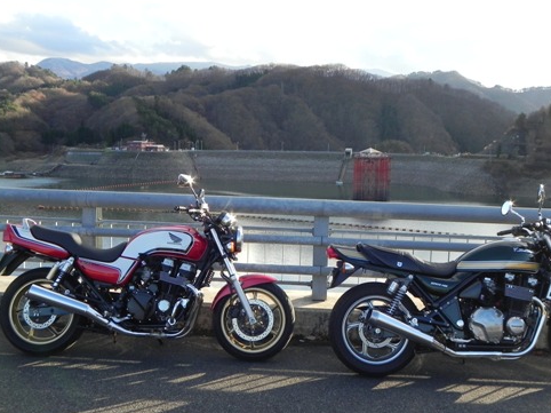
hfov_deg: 47.7
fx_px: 620
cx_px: 314
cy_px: 193
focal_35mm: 39
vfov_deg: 36.8
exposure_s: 1/193
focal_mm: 5.9
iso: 160
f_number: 5
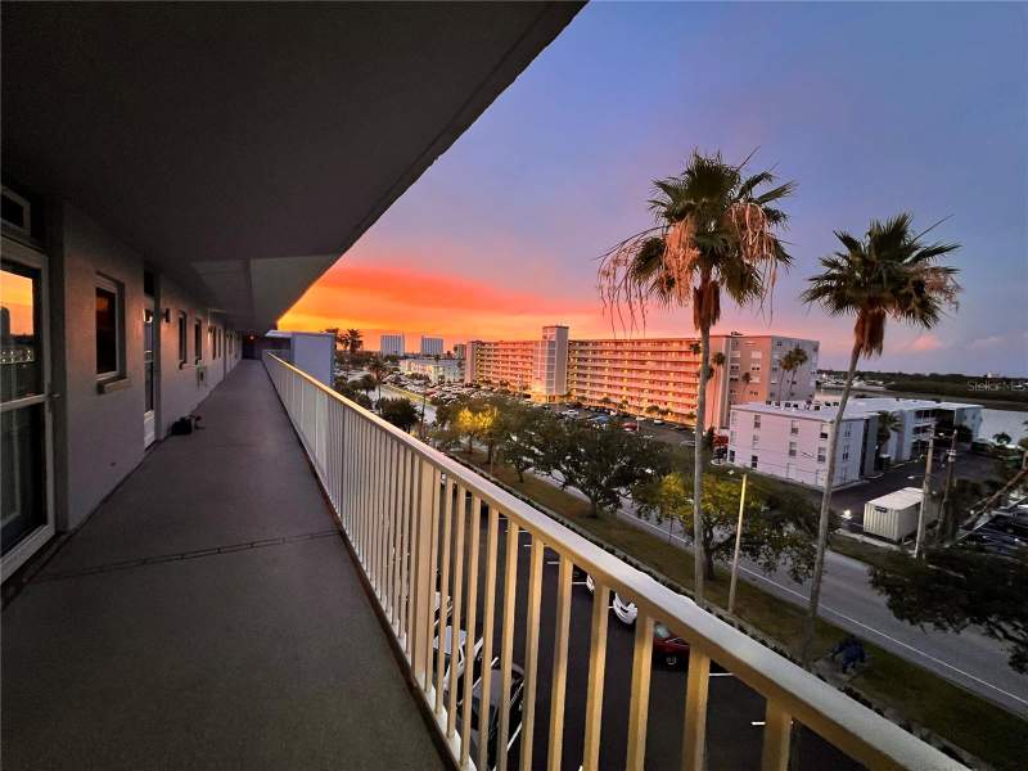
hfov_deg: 106.2
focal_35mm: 13
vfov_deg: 89.9
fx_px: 386
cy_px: 386
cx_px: 514
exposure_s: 1/60
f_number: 1.8
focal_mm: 1.57
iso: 500
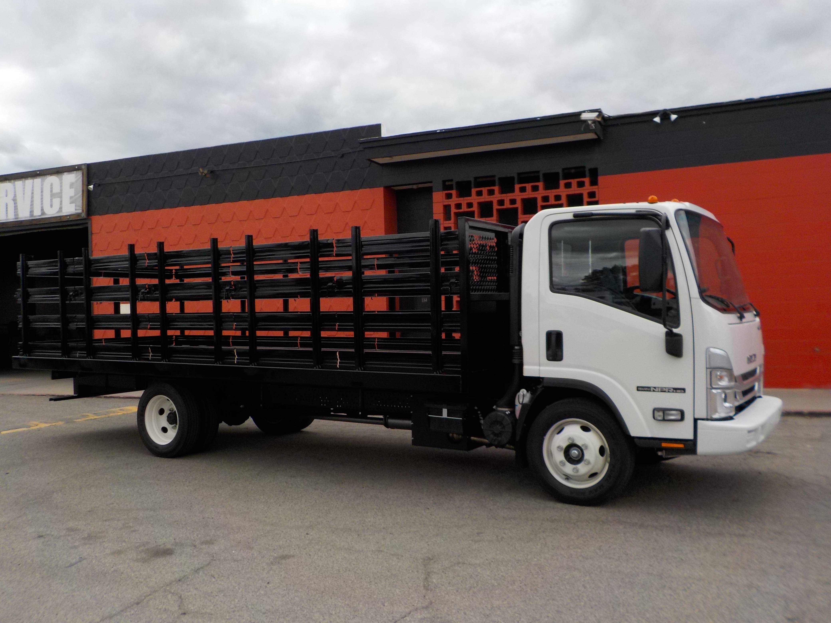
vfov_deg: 46.8
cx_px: 416
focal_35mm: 30
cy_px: 312
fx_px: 720
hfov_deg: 60.0
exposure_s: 1/800
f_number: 3.3
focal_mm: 4.1
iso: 125
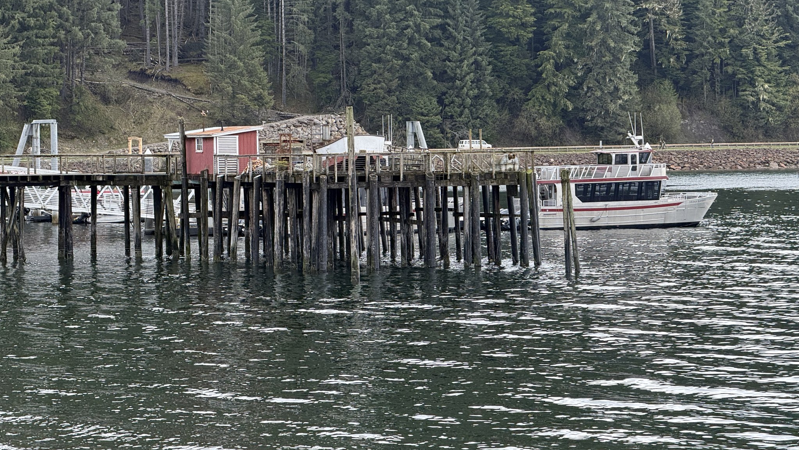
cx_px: 400
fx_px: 2776
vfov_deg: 9.3
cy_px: 229
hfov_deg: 16.4
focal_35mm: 131
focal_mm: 15.66
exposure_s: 1/480
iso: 64
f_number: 2.8
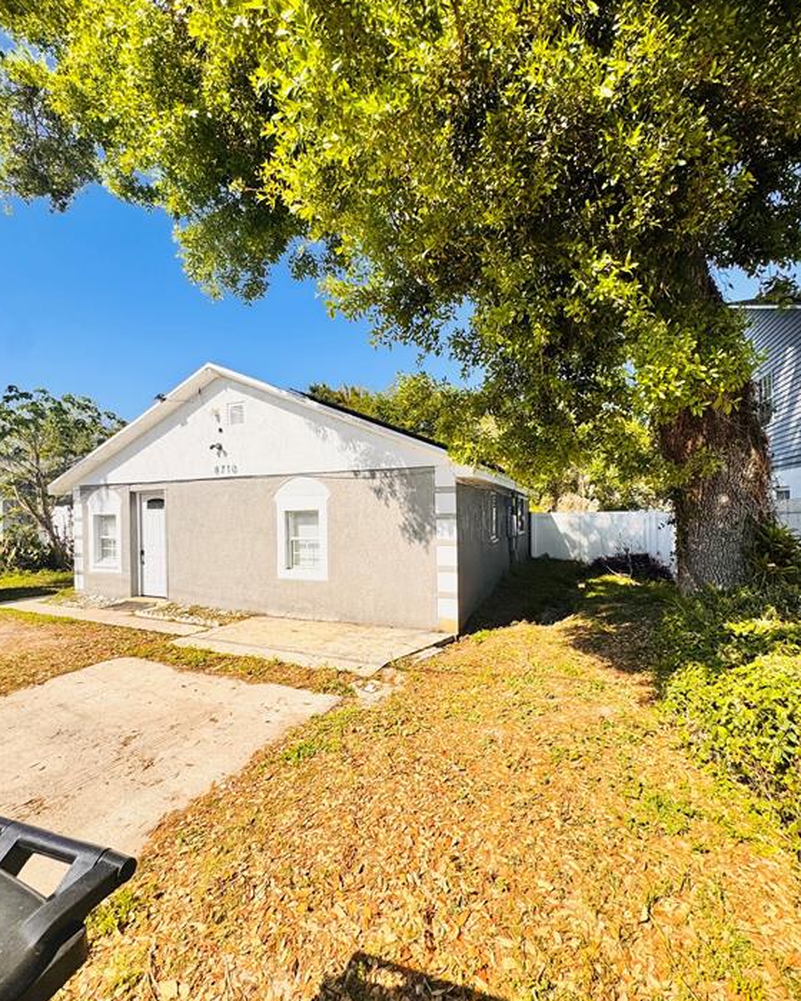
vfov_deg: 96.8
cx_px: 395
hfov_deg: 84.0
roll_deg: +0.2
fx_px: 444
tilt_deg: +0.9
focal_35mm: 15
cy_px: 506
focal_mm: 2.22
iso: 50
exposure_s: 1/2273
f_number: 2.2
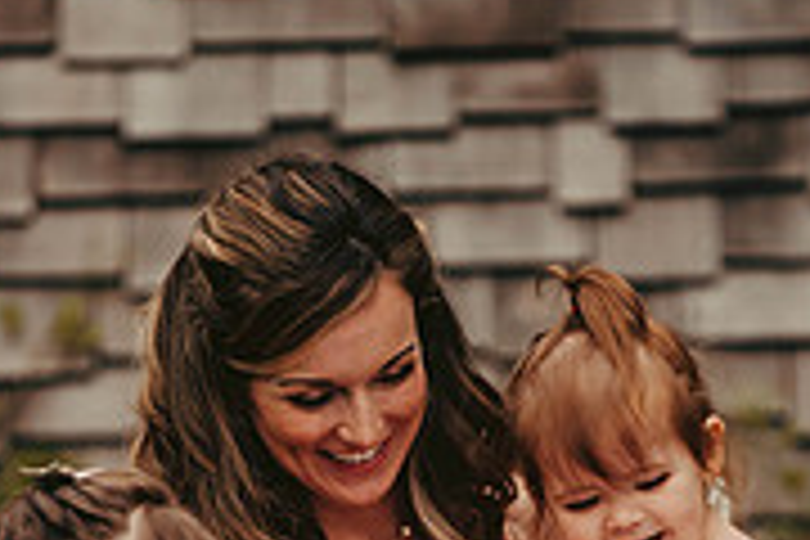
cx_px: 518
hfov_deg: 3.5
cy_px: 700
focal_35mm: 581
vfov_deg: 2.4
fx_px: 13071
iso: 640
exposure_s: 1/4000
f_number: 2.8
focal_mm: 180
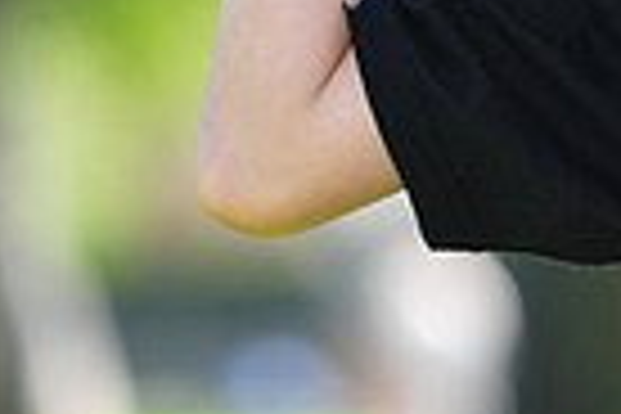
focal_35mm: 695
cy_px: -378
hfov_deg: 3.0
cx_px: 1071
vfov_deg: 2.0
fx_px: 11988
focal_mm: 165
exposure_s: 1/320
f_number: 4.5
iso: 200
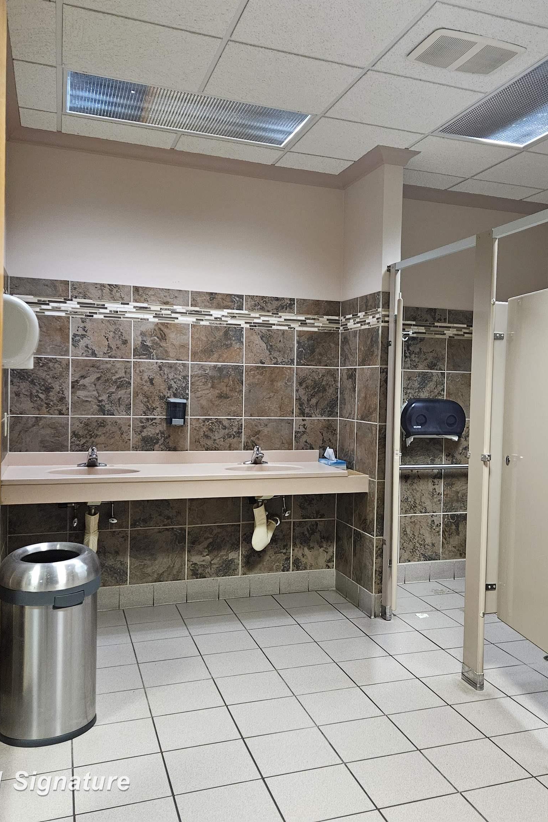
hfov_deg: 40.6
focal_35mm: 32
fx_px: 730
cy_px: 410
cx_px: 365
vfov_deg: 58.7
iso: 640
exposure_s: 1/60
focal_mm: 5.4
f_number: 1.8
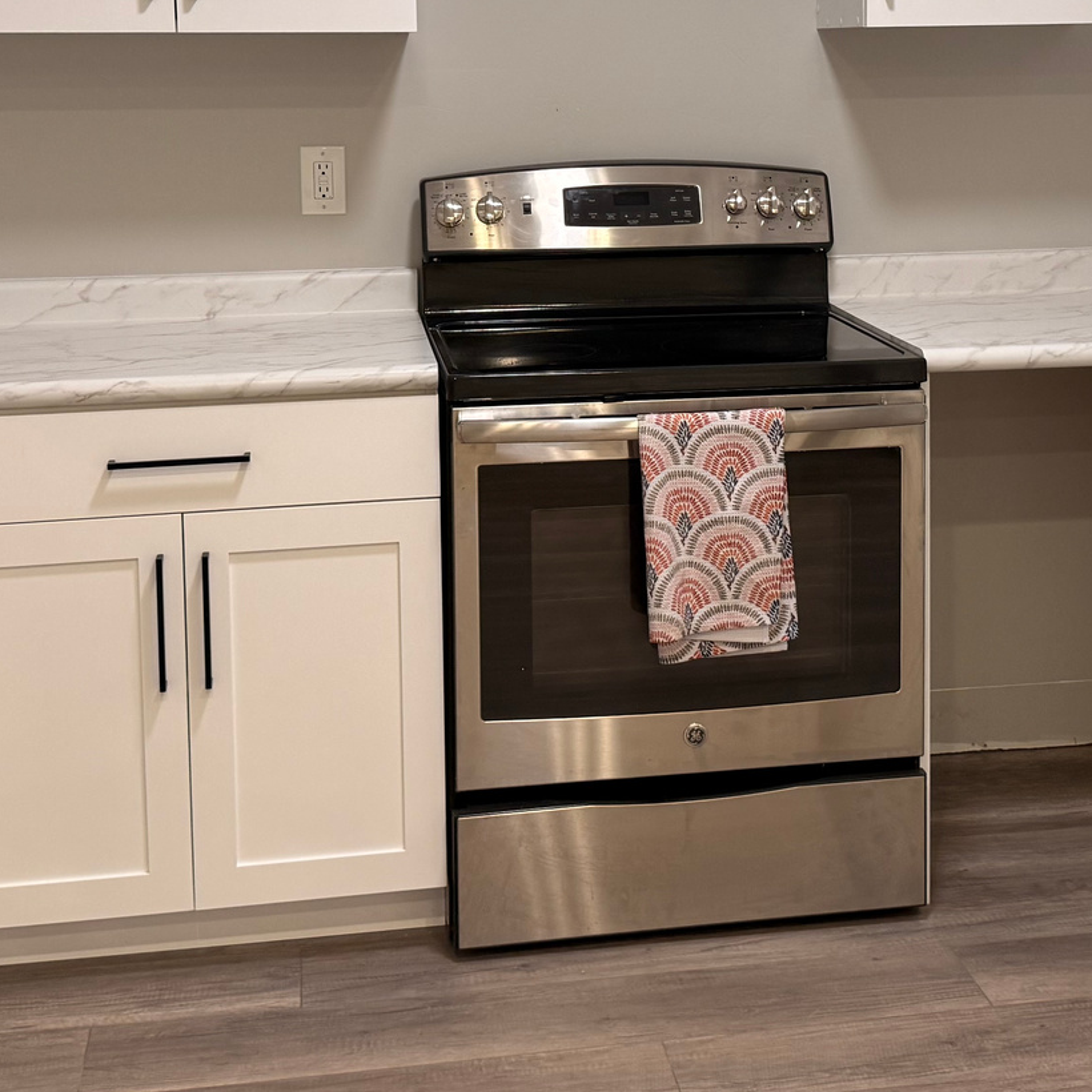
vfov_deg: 31.5
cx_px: 674
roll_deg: +1.2
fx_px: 1892
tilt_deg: -6.3
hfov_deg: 32.1
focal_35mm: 53
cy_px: 245
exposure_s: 1/60
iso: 125
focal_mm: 6.76
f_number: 1.78
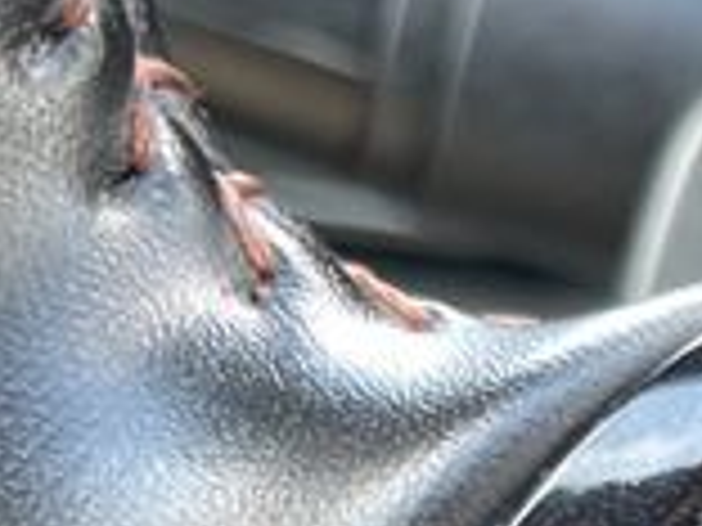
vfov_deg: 12.8
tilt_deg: -36.2
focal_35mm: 107
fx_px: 2170
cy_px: 890
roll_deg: +1.3
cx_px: 1143
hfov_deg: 16.3
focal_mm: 4.2
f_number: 1.6
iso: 160
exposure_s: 1/60
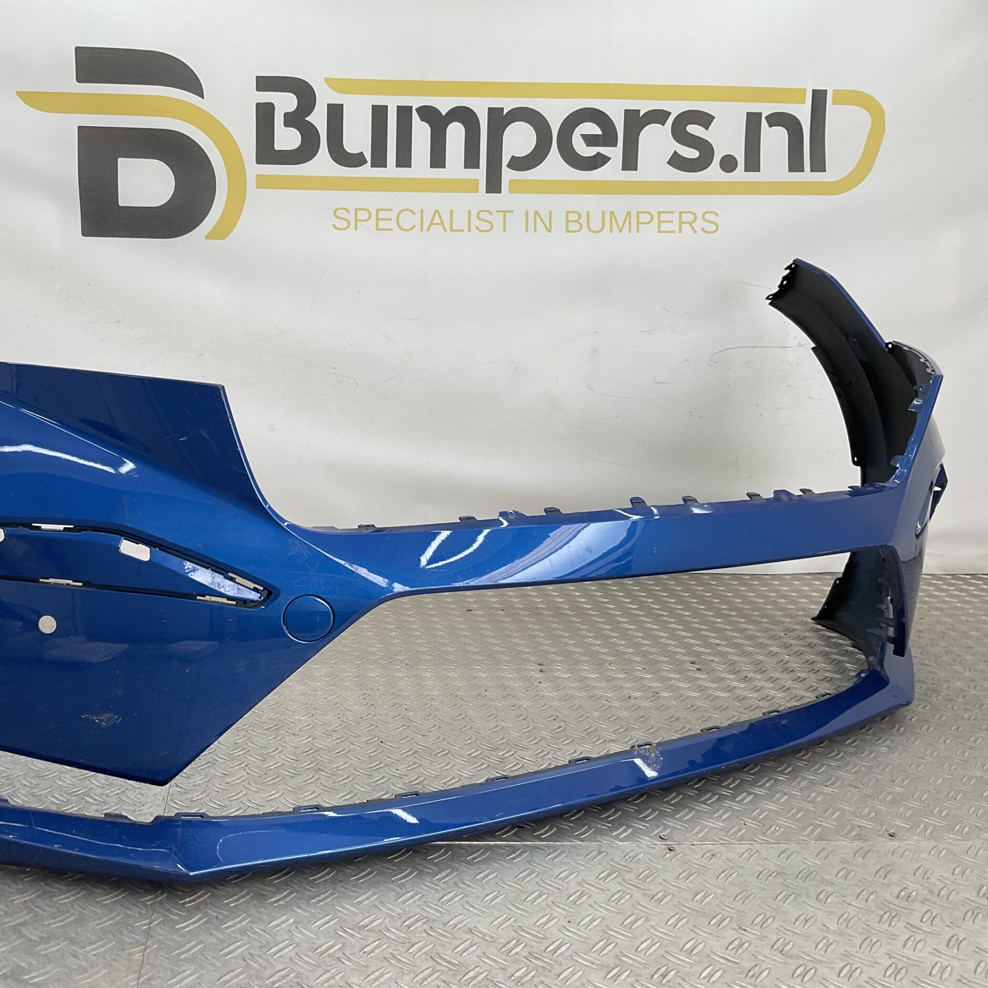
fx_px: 1130
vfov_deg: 47.2
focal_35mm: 35
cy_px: 501
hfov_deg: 46.5
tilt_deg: -11.1
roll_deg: -0.9
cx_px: 337
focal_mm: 3
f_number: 1.8
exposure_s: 1/125
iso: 16
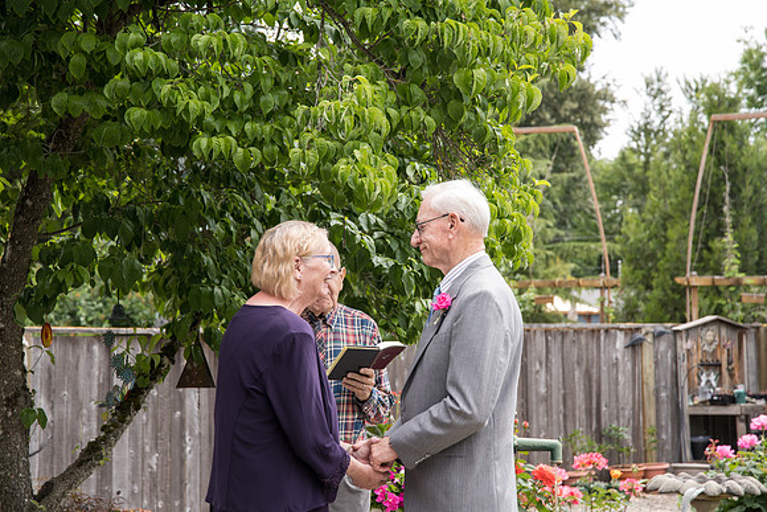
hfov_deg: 28.8
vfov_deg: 19.5
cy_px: 256
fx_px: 1492
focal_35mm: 70
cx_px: 384
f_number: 5
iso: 400
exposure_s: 1/500
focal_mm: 70
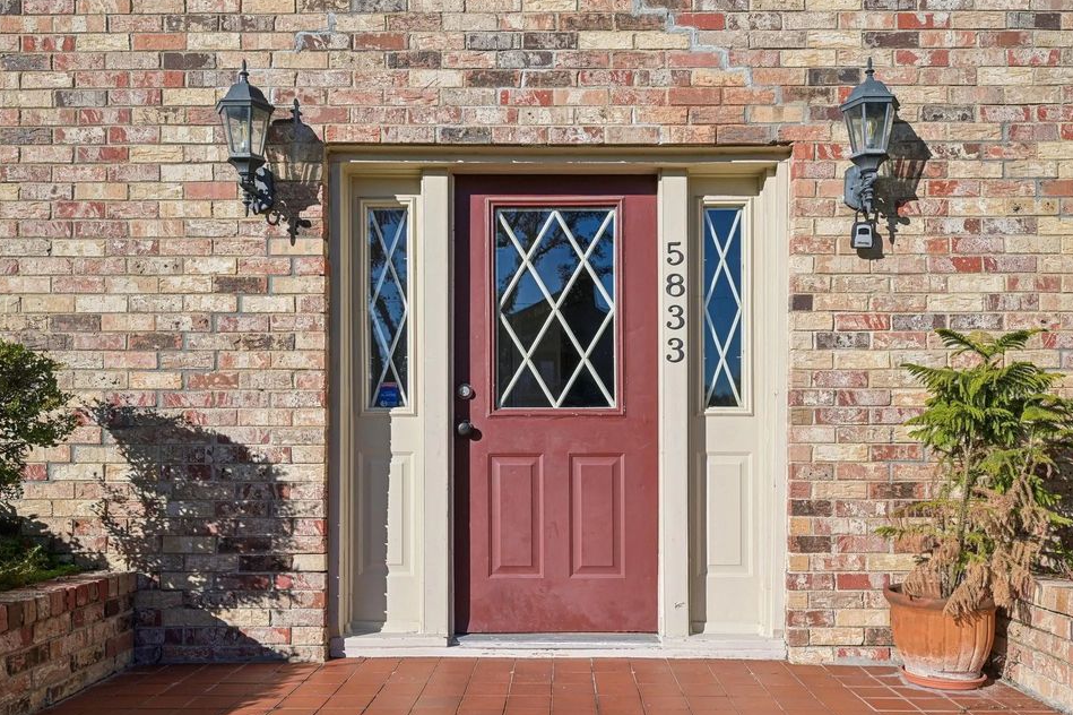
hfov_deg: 66.3
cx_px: 554
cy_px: 382
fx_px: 821
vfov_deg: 47.0
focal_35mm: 28
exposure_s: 1/250
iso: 79
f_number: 8
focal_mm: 25.5
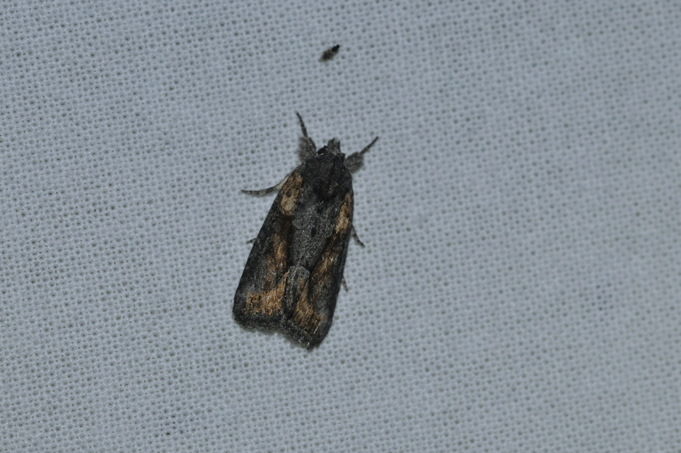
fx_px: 2976
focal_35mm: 158
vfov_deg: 8.7
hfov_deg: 13.1
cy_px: 226
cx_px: 340
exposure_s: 1/60
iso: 800
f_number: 10
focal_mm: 105
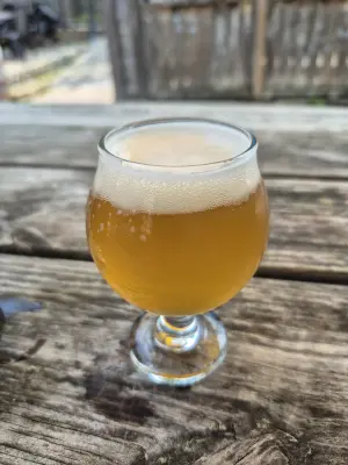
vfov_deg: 73.9
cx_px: 174
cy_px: 232
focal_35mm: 23
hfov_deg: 58.9
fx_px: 308
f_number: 1.8
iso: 25
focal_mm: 5.4
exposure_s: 1/217
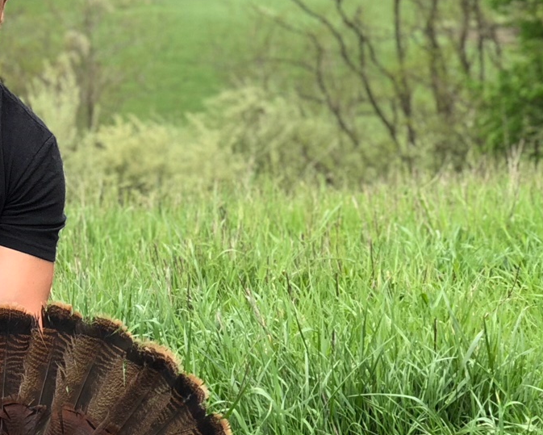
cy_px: 337
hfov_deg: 12.5
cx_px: -44
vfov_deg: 10.1
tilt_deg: -11.8
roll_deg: -1.7
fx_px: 2444
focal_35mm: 152
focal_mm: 6
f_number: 2.4
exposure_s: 1/60
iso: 32
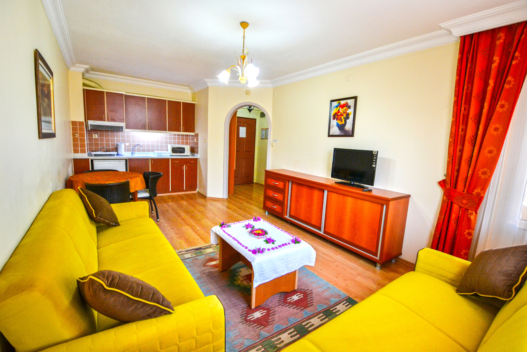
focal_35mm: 15
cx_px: 264
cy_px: 176
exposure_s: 1/60
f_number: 3.5
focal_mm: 10
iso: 560
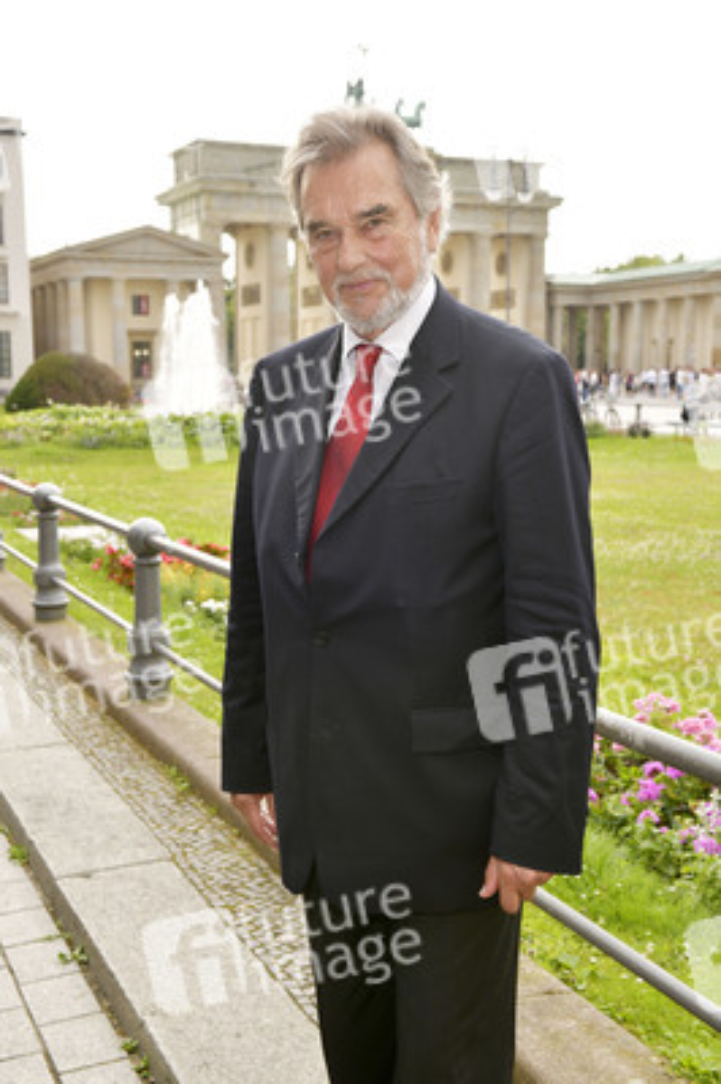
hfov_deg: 29.8
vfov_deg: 43.6
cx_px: 360
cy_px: 542
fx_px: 1354
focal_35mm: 45
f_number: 8
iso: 400
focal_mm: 45
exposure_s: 1/100
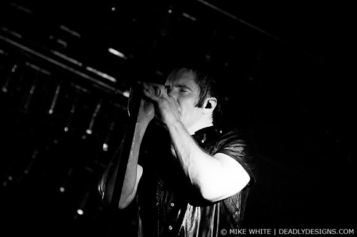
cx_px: 178
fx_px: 1040
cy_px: 118
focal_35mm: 105
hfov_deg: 19.5
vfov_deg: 13.0
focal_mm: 70
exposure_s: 1/60
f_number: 3.5
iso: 1000
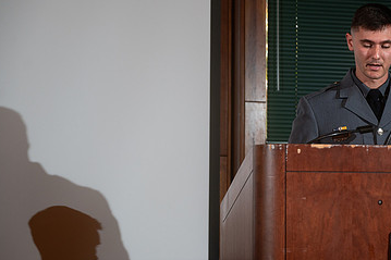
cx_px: 308
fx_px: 1227
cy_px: 149
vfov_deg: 12.1
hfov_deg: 18.0
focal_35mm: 113
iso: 1000
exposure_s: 1/200
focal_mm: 70
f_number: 4
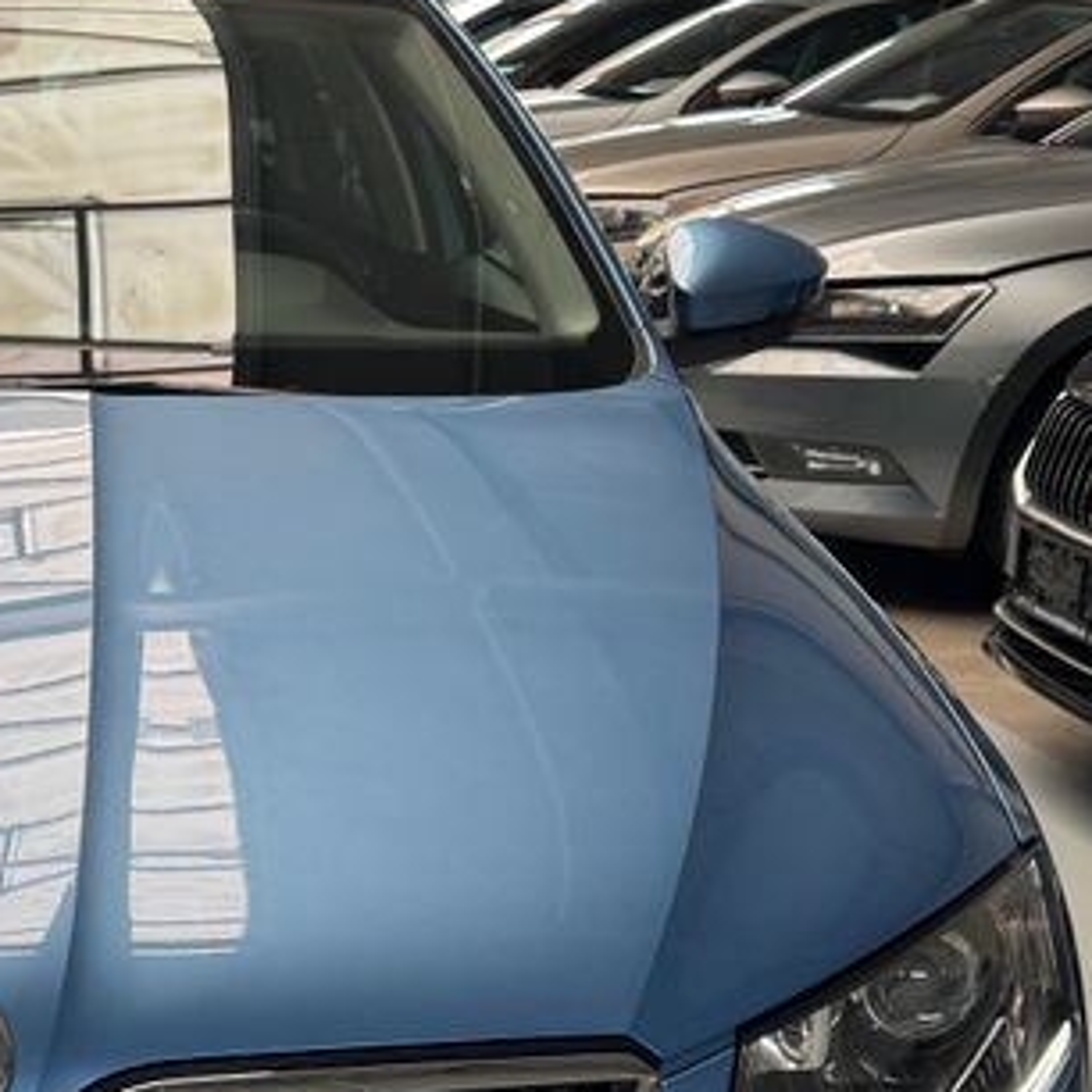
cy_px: 646
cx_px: -36
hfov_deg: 23.2
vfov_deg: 24.3
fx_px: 2534
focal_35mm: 71
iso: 50
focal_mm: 6.76
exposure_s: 1/123
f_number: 1.78
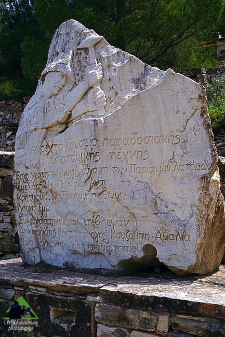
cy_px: 168
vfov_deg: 43.6
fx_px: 422
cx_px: 112
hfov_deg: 29.9
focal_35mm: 45
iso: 200
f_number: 9
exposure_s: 1/800
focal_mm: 45
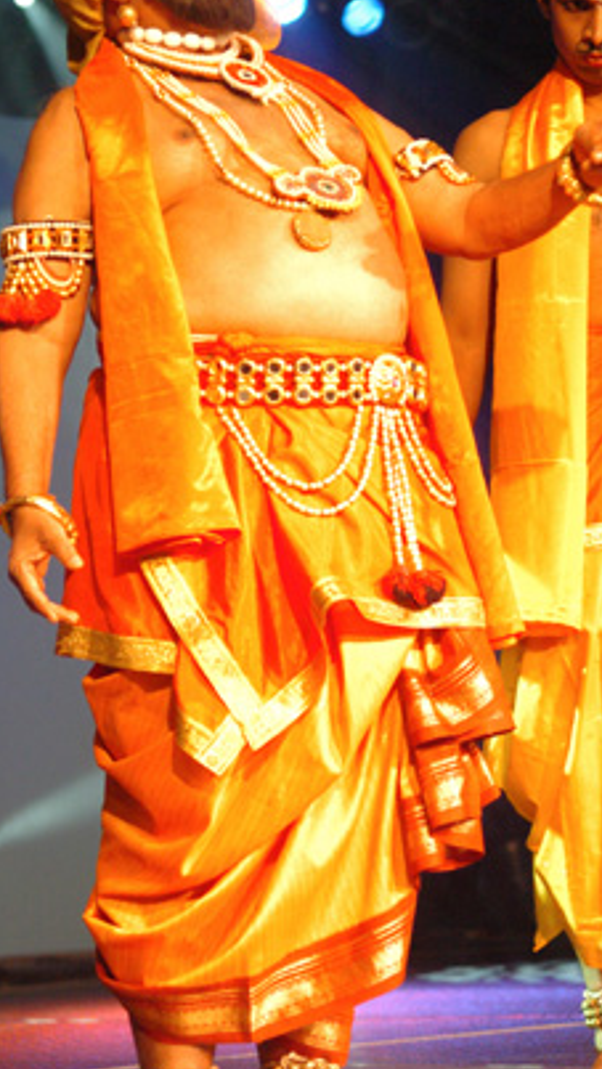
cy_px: 501
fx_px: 3175
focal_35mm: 112
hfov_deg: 10.8
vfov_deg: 19.1
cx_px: 455
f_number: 2.8
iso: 800
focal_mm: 48
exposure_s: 1/125
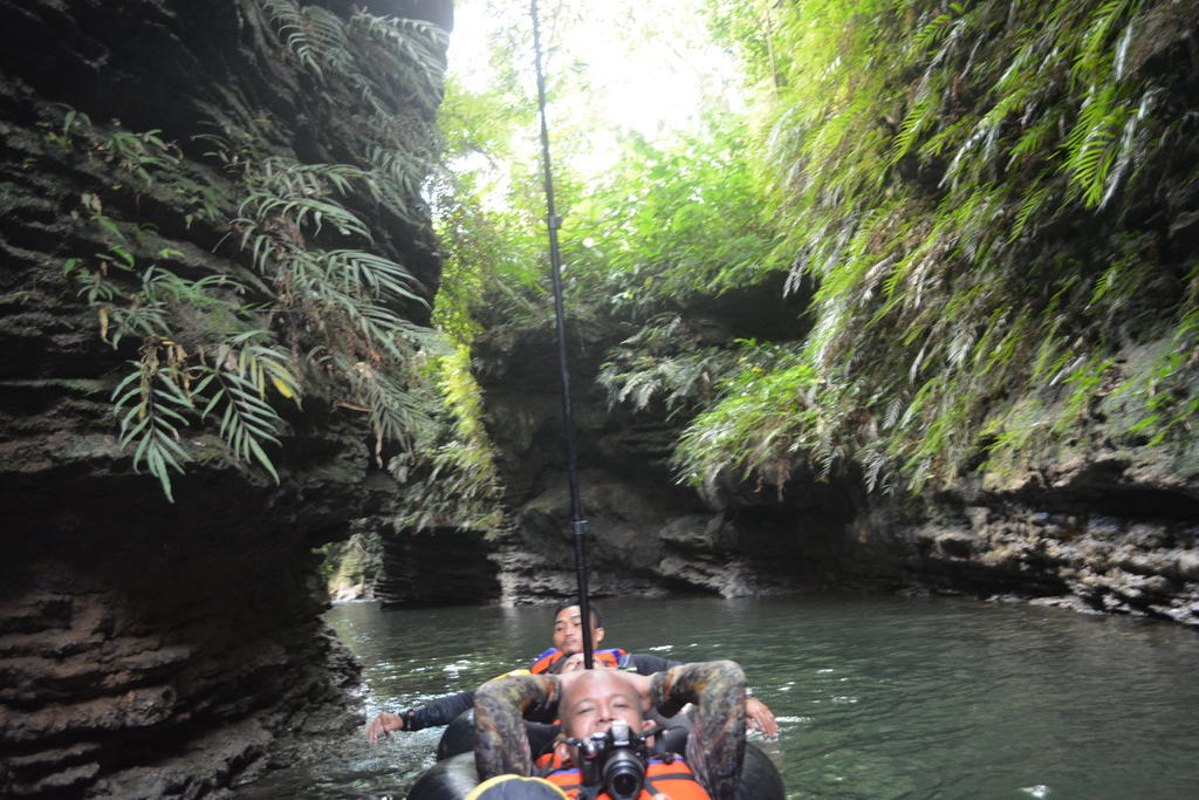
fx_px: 1199
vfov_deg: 36.9
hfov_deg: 53.1
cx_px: 600
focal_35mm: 36
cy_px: 400
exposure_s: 1/40
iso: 1600
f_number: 4
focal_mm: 24
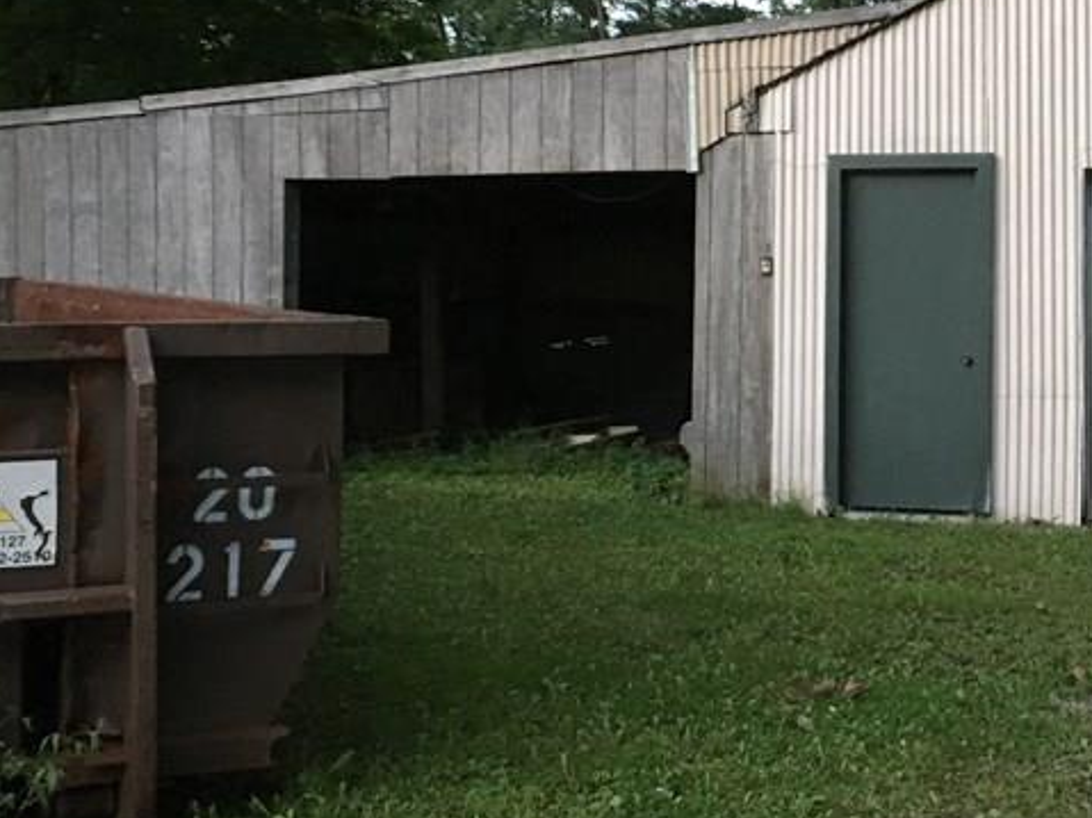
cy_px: 262
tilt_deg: +1.2
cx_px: 796
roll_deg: +0.8
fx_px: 1955
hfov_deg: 30.8
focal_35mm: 62
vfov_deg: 23.5
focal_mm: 4.15
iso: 200
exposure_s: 1/24
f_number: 2.2
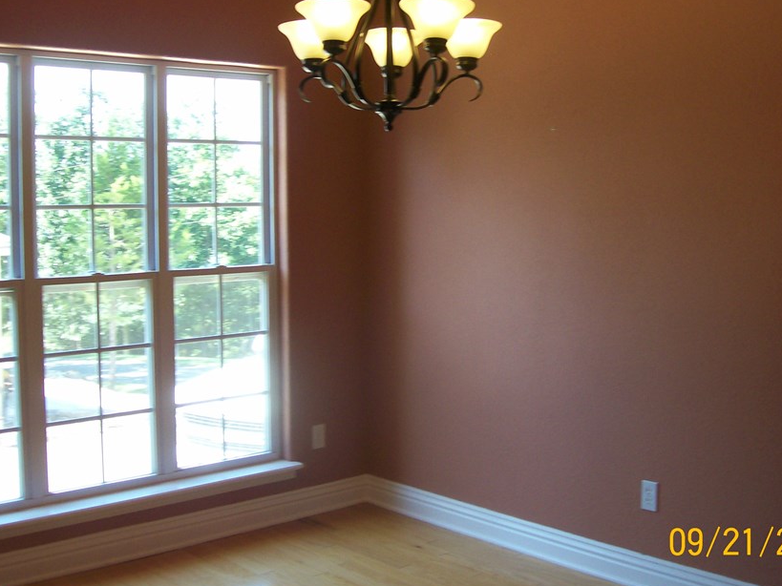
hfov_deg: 42.1
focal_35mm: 45
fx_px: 1016
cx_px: 407
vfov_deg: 32.2
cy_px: 263
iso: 80
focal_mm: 6
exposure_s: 1/67.3
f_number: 2.7
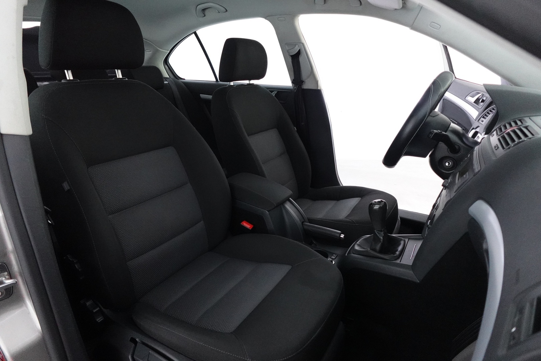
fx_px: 301
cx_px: 270
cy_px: 180
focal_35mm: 20
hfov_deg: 84.0
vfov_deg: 61.9
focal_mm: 7.6
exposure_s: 1/80
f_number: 2
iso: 2500
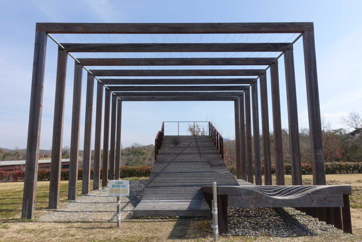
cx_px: 181
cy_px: 121
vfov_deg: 53.2
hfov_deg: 73.7
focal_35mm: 24
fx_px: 241
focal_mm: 8.8
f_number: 5.6
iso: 125
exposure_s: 1/500
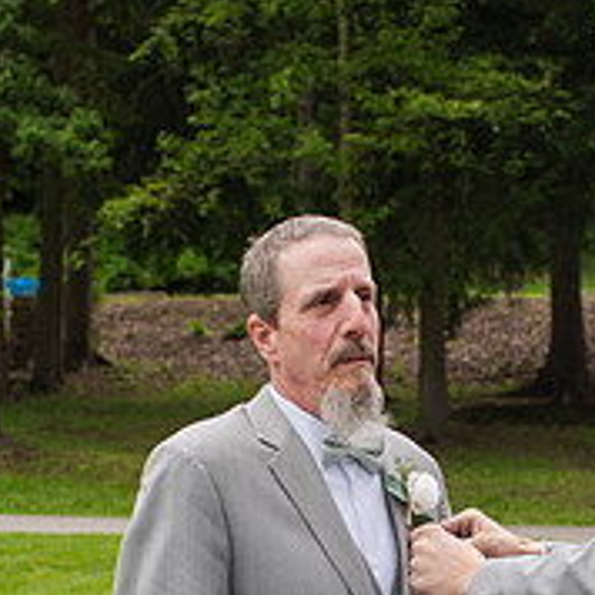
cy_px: 555
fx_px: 2197
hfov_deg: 15.4
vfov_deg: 15.2
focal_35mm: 113
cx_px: 421
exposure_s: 1/500
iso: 200
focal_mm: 35
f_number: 3.5
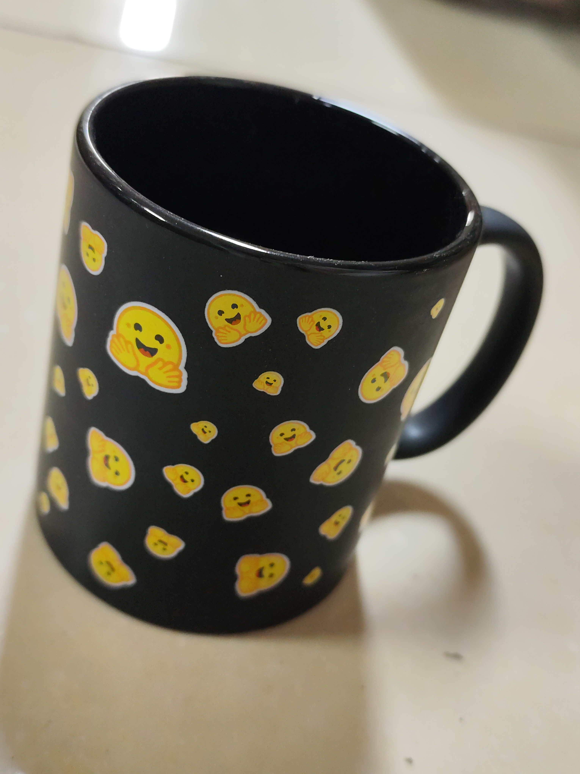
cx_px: 290
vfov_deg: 47.9
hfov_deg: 36.8
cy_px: 387
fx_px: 871
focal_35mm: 39
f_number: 1.65
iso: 500
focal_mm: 6.19
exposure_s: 1/25
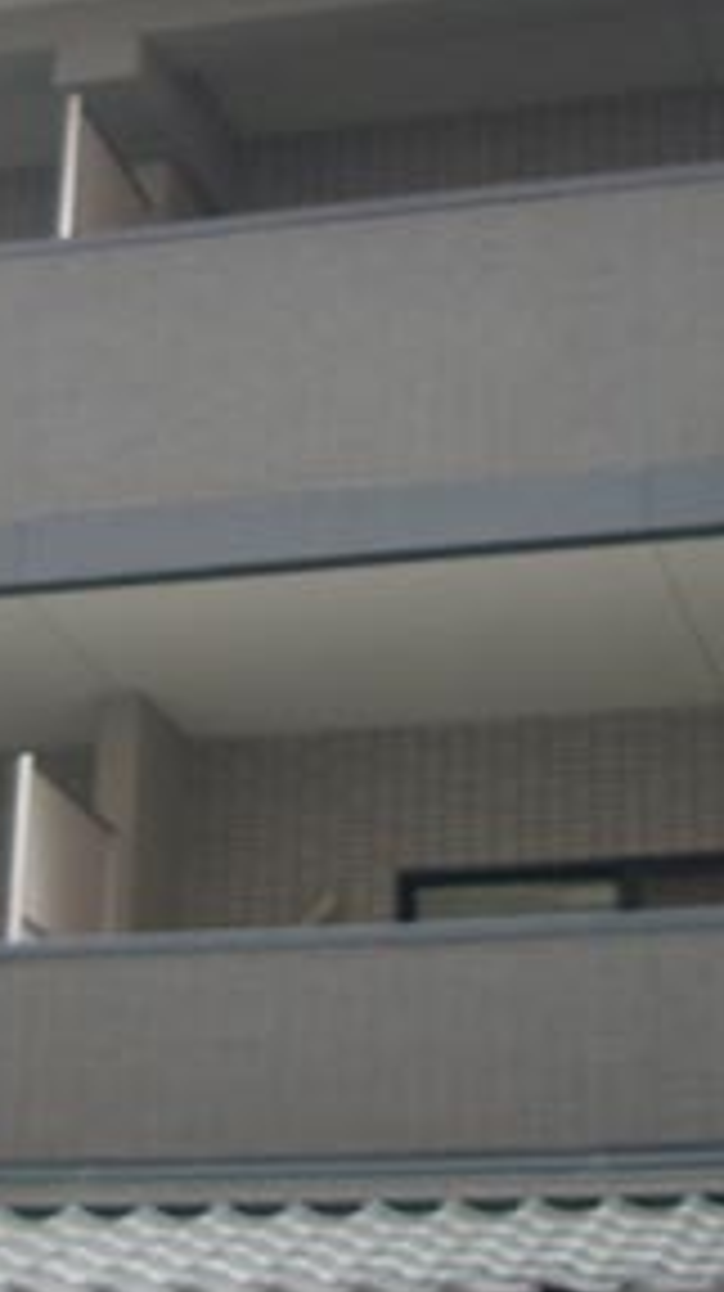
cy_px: 455
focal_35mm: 85
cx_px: 157
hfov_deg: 14.1
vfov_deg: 24.9
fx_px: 2907
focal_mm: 5.8
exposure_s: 1/125
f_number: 2.6
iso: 80
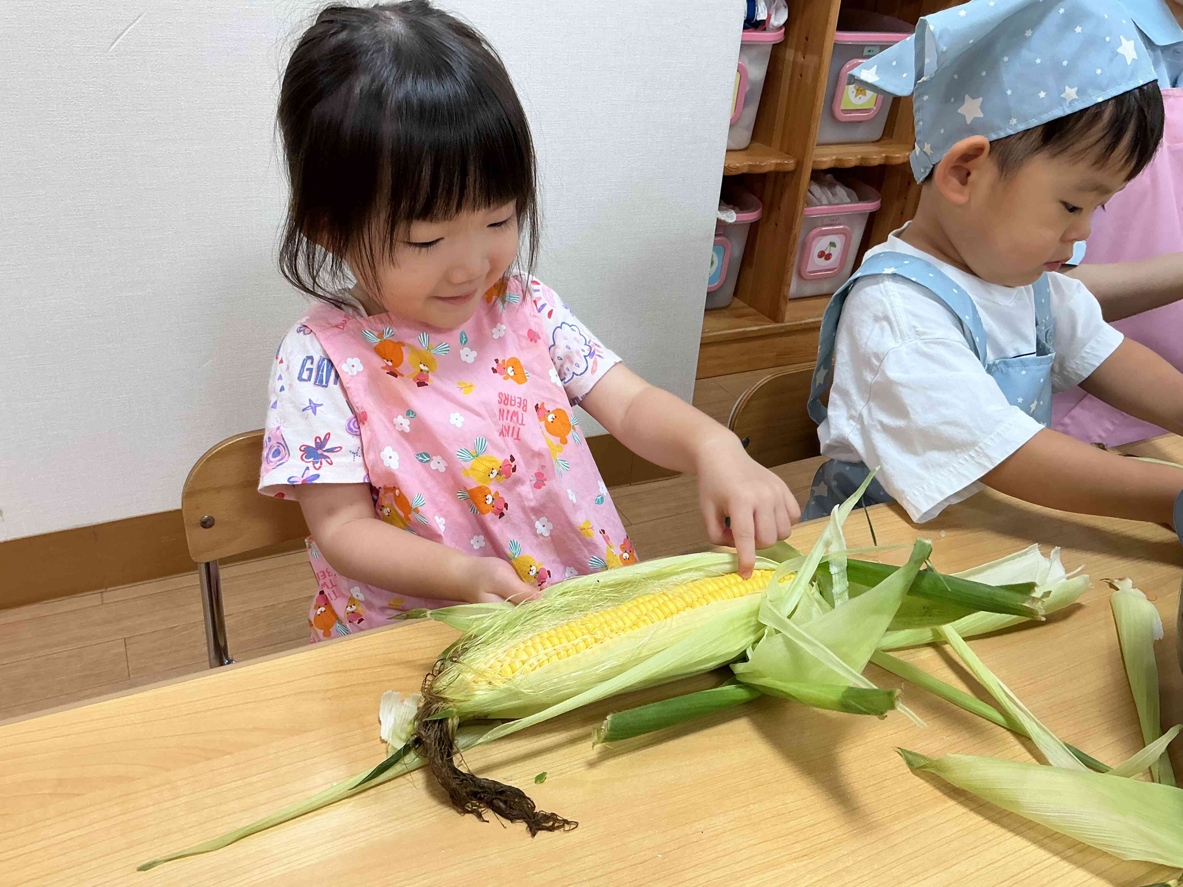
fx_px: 991
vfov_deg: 48.2
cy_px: 444
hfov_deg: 61.7
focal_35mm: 29
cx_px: 592
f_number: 1.8
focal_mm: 3
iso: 50
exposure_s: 1/60
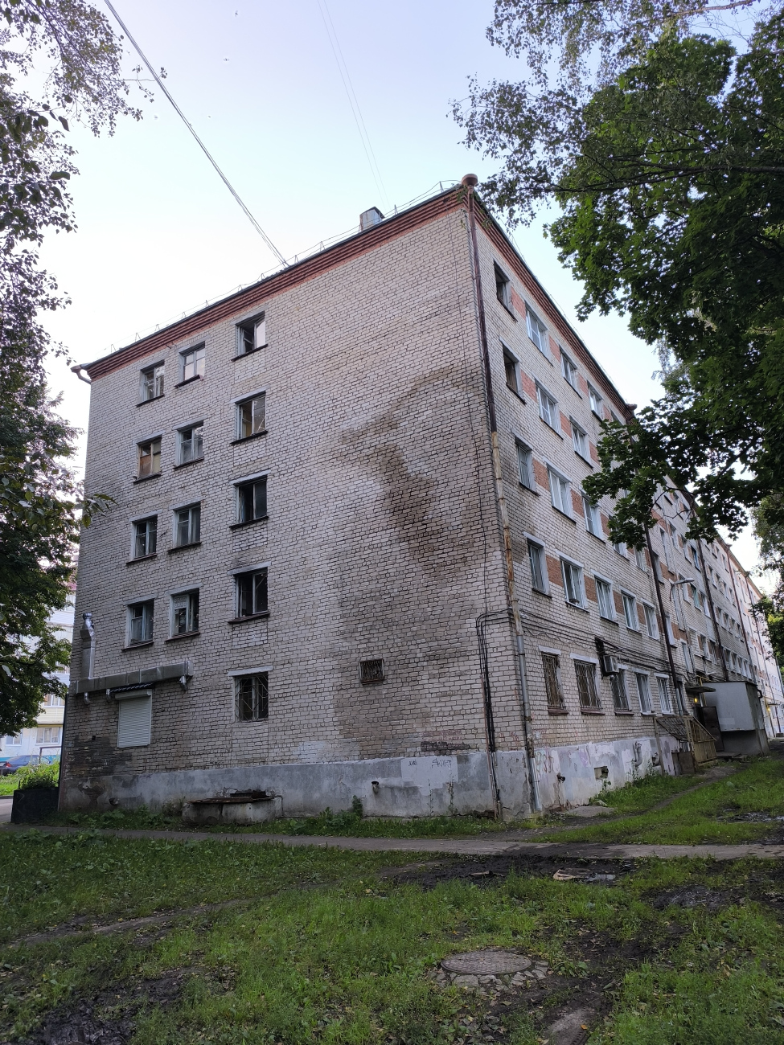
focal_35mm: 23
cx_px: 392
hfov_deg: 58.9
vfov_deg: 73.9
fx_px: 695
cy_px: 522
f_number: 1.65
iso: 500
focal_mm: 6.14
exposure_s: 1/100
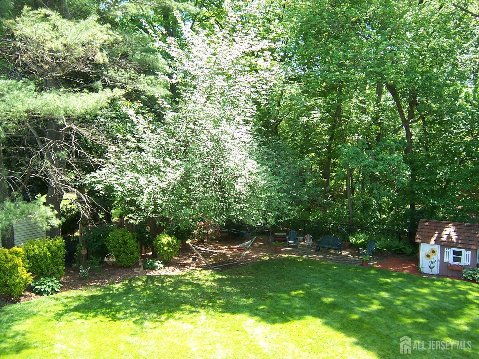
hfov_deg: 55.4
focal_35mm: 33
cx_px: 240
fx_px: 457
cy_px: 180
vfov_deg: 42.9
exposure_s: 1/125
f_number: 3.4
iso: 80
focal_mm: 5.5
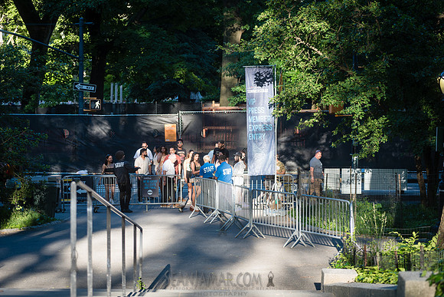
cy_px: 148
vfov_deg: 13.7
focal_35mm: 100
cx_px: 222
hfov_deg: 20.4
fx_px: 1234
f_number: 3.5
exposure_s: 1/400
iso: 400
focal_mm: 100
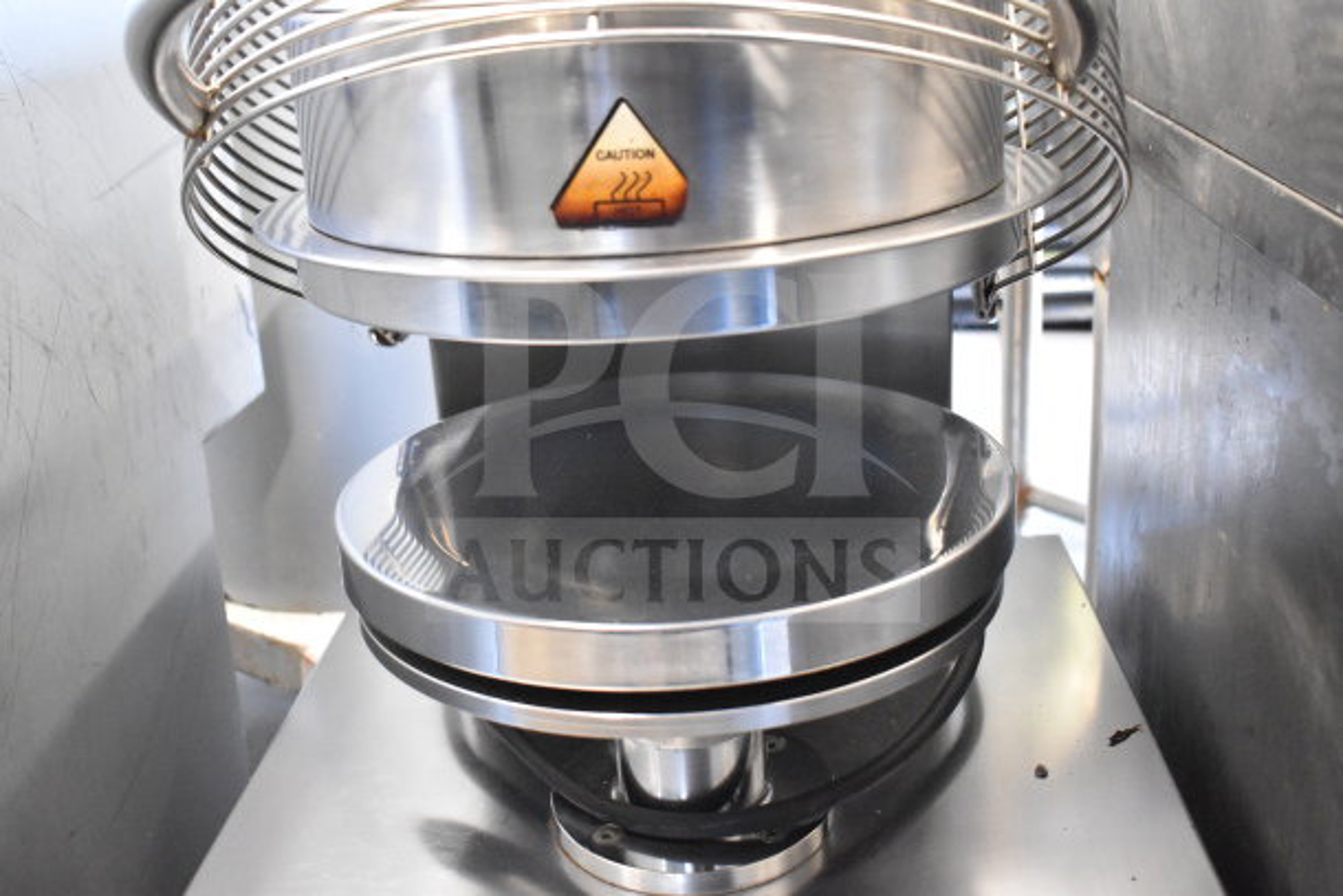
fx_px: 1455
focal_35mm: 39
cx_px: 672
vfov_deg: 34.2
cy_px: 448
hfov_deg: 49.5
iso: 8000
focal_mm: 26
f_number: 4
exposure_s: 1/40
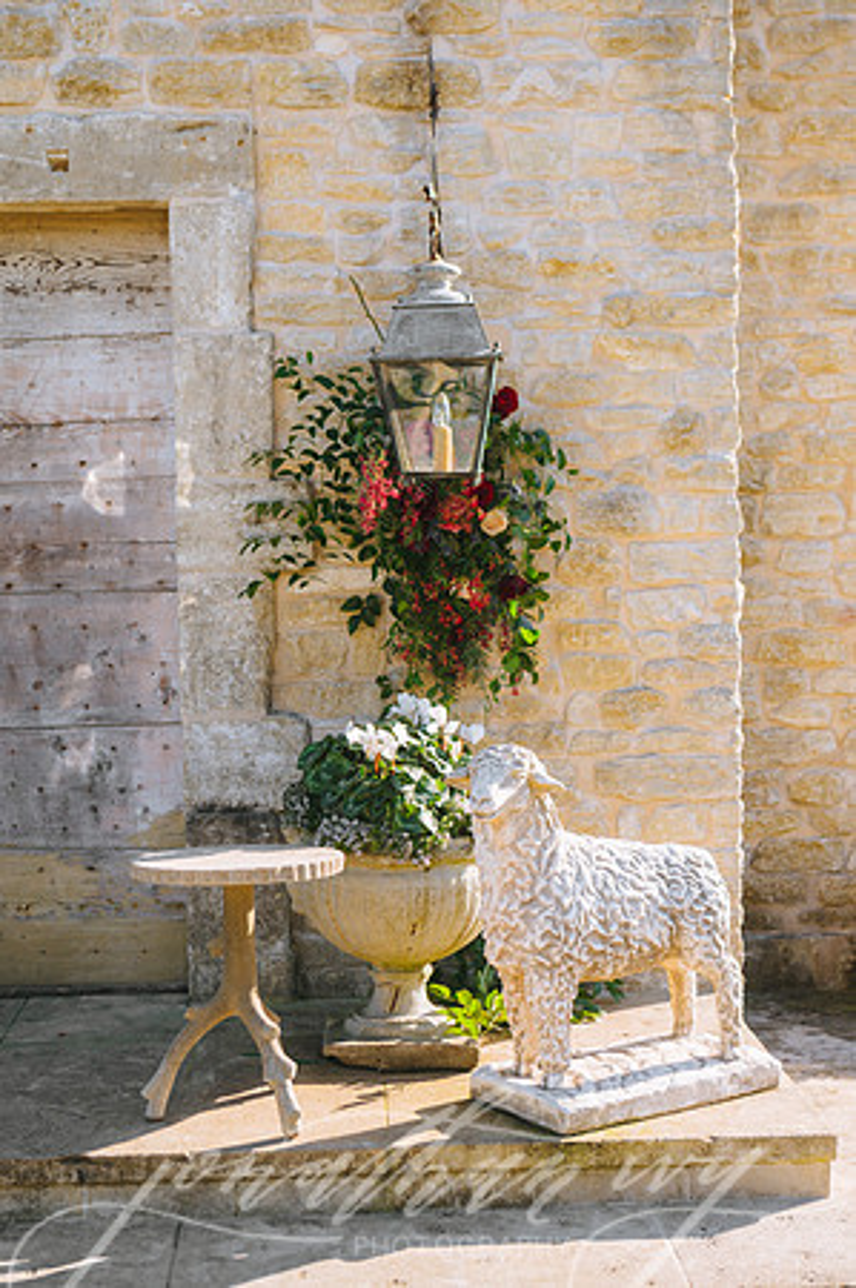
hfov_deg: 25.9
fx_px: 1859
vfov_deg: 38.2
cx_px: 428
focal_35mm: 52
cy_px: 644
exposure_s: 1/500
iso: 100
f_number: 4
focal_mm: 52
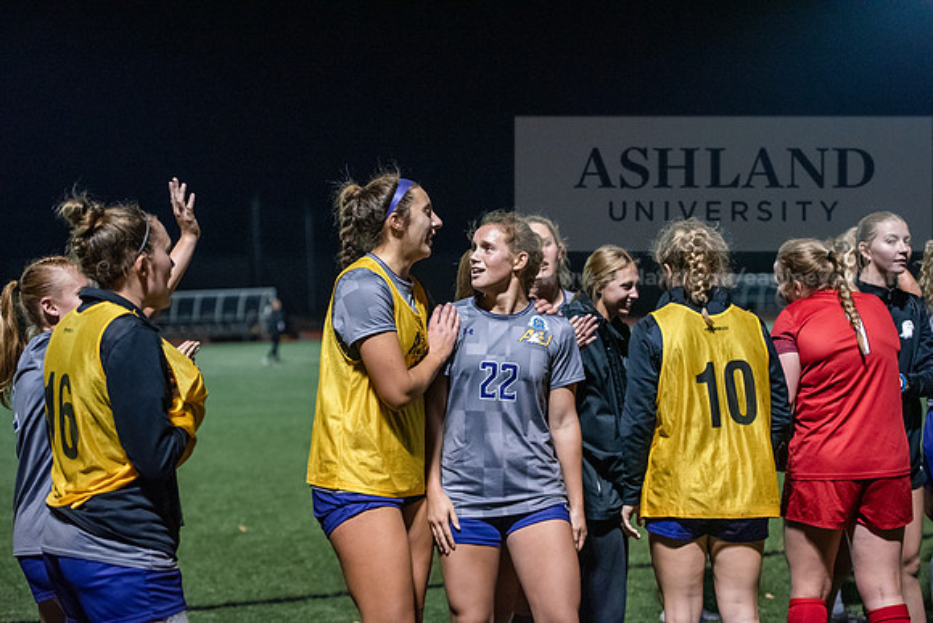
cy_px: 312
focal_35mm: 70
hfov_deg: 28.8
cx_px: 466
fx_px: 1815
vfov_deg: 19.5
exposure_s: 1/800
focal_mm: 70
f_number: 3.2
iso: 8000
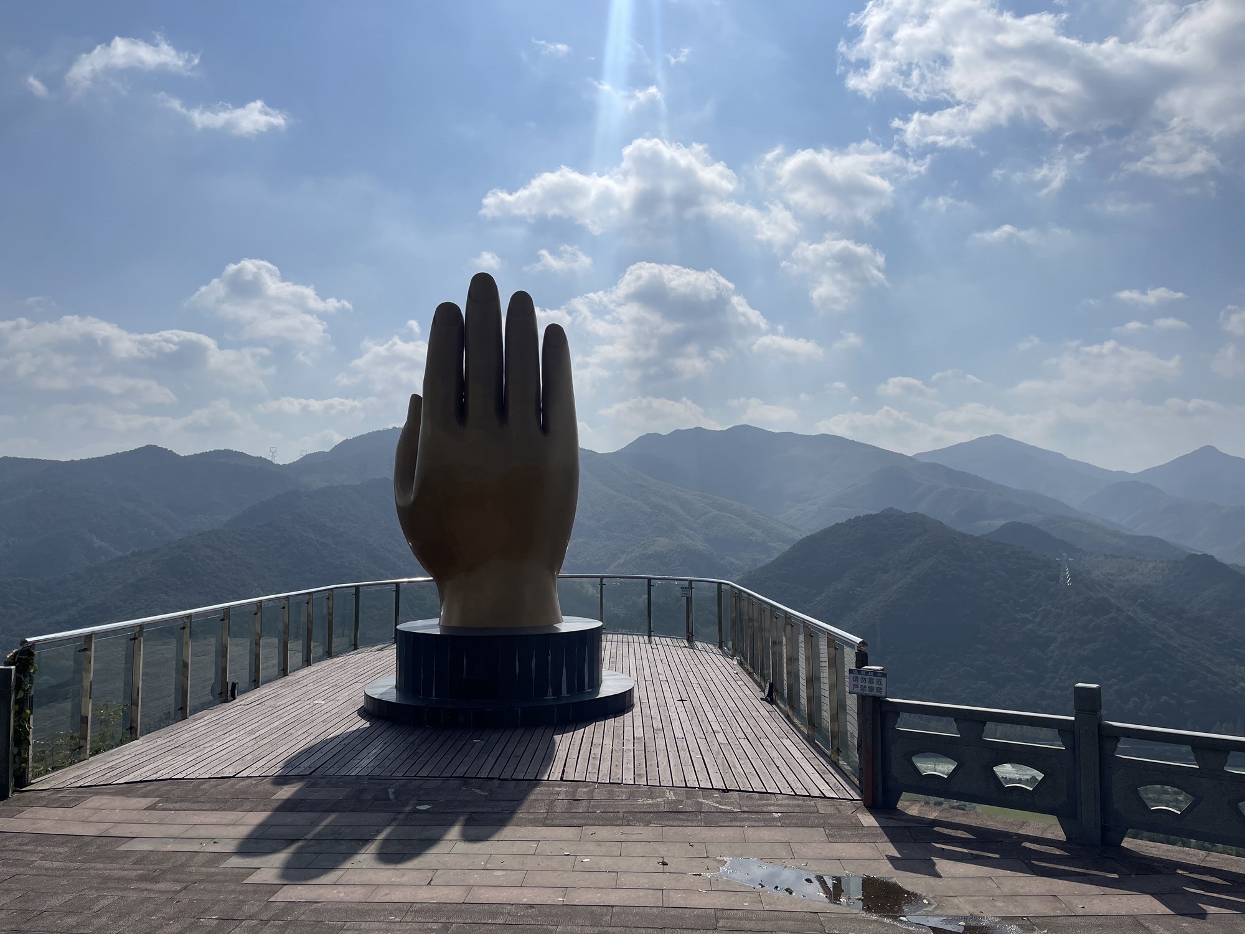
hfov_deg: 69.4
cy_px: 467
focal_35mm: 25
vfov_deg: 54.9
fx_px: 899
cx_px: 622
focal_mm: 5.1
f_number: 1.6
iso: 32
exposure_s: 1/17544
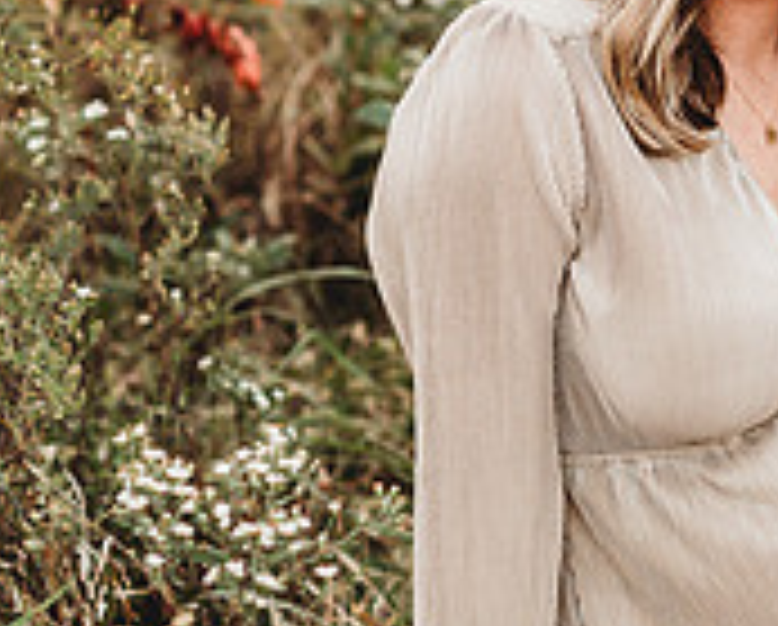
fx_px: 6158
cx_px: 989
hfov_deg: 7.2
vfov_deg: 5.8
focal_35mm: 267
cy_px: 187
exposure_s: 1/320
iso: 200
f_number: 2.2
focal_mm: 85
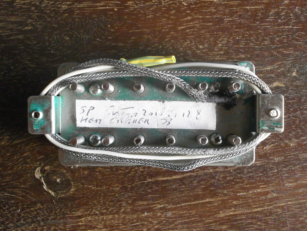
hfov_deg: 56.8
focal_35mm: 32
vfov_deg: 44.2
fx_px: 284
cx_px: 154
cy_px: 116
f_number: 3.1
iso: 800
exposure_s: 1/125
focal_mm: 5.8
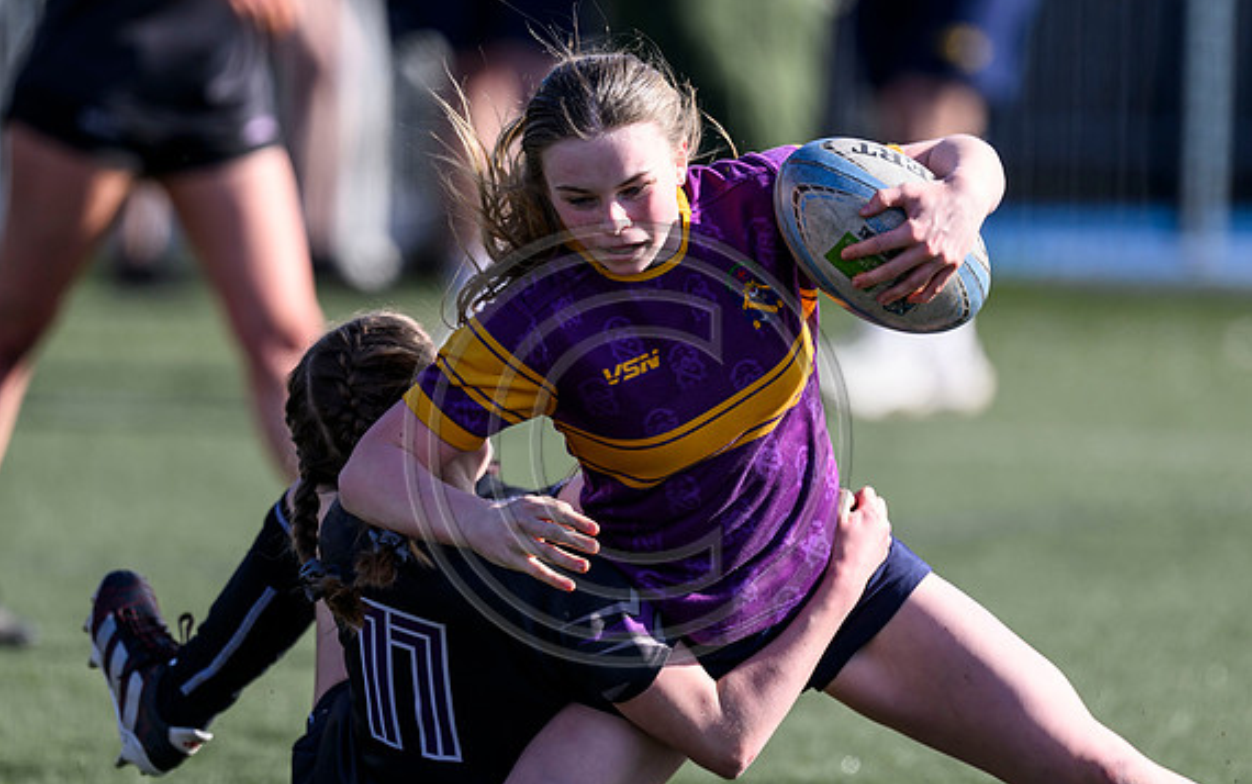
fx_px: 21543
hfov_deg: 3.3
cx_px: 595
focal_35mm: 631
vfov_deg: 2.1
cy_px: 289
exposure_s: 1/2000
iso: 200
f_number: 3.2
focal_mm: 400
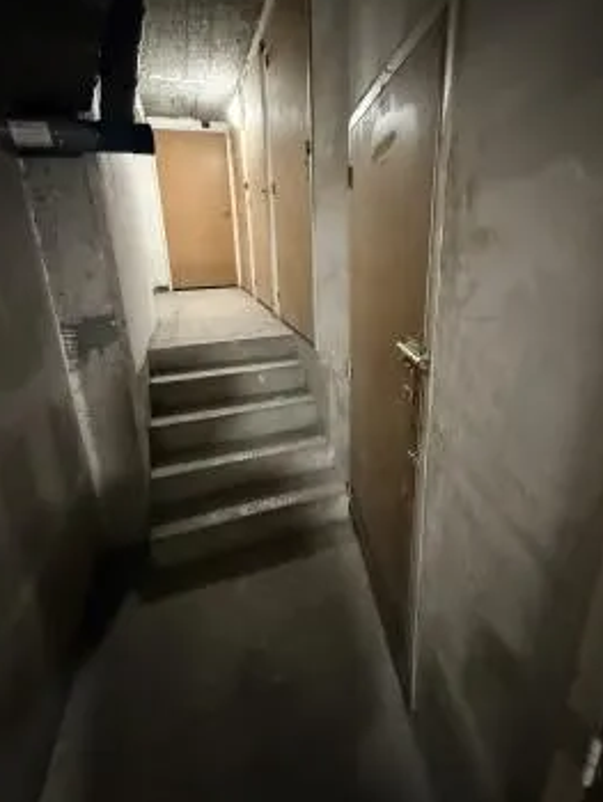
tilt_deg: -17.0
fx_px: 371
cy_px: 351
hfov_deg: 78.1
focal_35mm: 16
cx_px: 312
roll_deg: +3.0
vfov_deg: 94.0
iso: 1250
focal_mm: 2.22
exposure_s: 1/25
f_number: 2.2
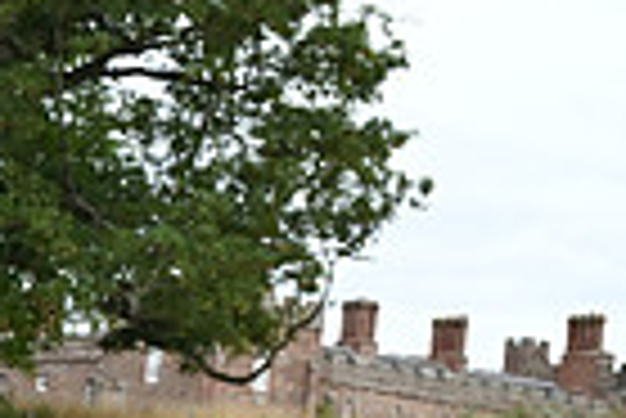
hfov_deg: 9.1
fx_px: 3708
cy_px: 739
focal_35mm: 213
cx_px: -631
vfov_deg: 6.3
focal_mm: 51
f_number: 5.6
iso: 900
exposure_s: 1/1250
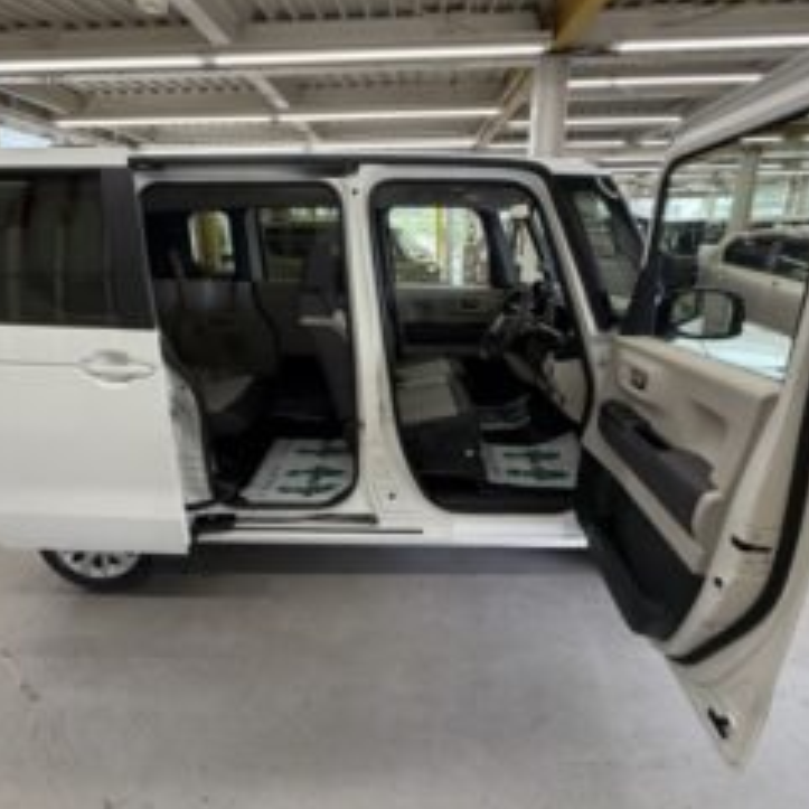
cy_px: 374
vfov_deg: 80.6
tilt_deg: -15.4
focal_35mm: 18
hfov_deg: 80.7
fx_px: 476
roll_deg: +1.3
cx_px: 393
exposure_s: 1/100
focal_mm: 2.22
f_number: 2.2
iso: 250
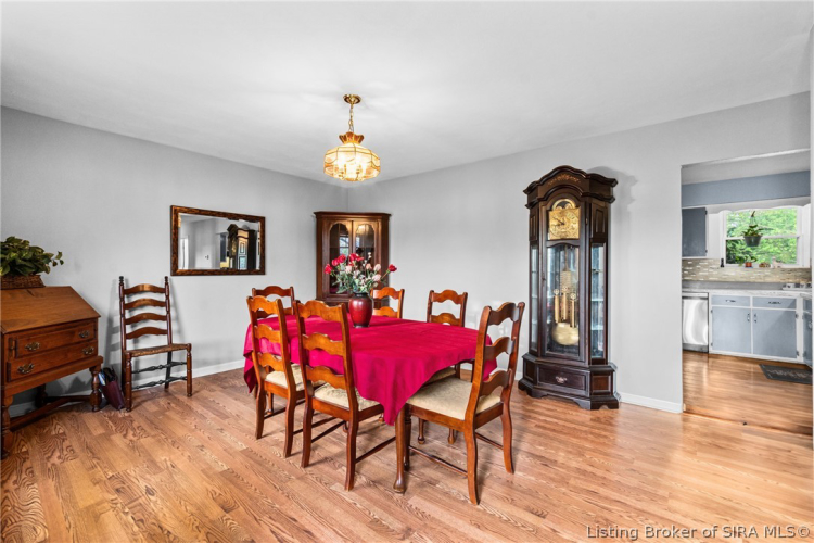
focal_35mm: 15
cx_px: 407
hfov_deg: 100.4
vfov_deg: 77.3
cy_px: 272
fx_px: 339
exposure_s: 1
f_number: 11
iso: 400
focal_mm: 10
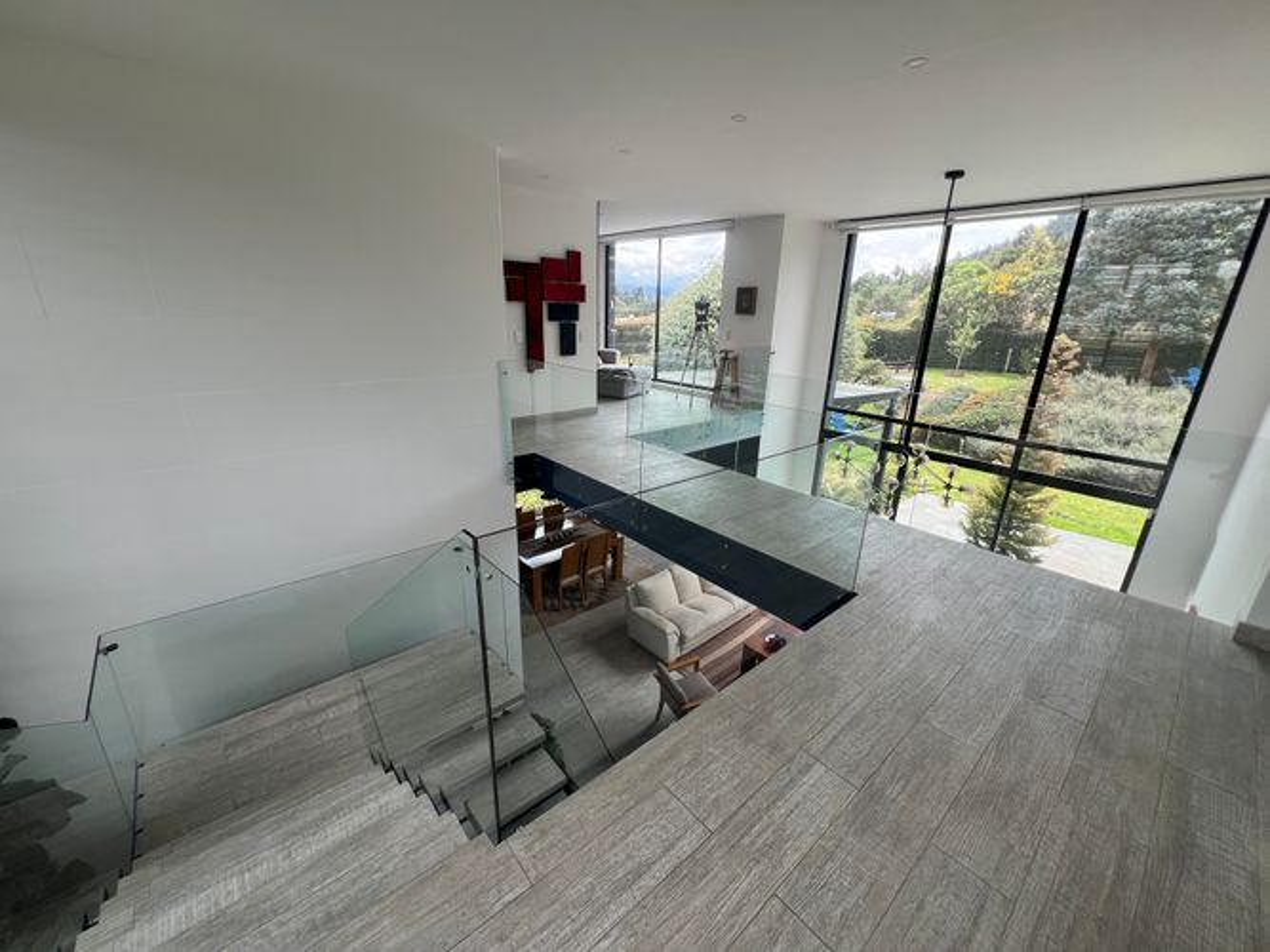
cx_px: 635
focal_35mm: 13
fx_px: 477
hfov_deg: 106.2
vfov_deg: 89.9
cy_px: 476
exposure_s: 1/252
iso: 32
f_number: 1.8
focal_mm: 1.57
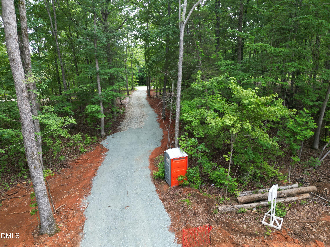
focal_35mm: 24
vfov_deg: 56.8
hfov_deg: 71.6
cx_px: 165
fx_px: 229
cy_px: 124
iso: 120
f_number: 1.7
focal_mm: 6.72
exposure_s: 1/200
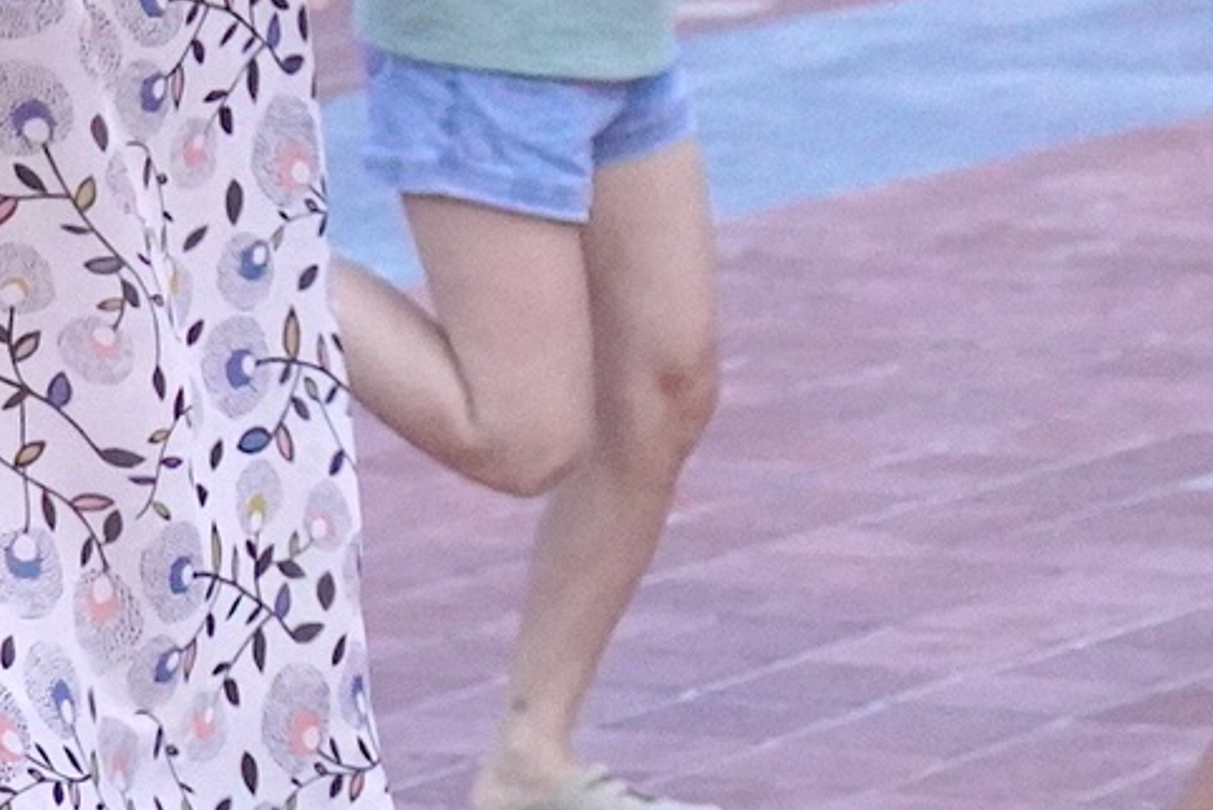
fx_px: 8057
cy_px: 579
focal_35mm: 239
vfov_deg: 5.8
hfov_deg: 8.6
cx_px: 964
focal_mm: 30
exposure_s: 1/160
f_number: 4
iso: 3200
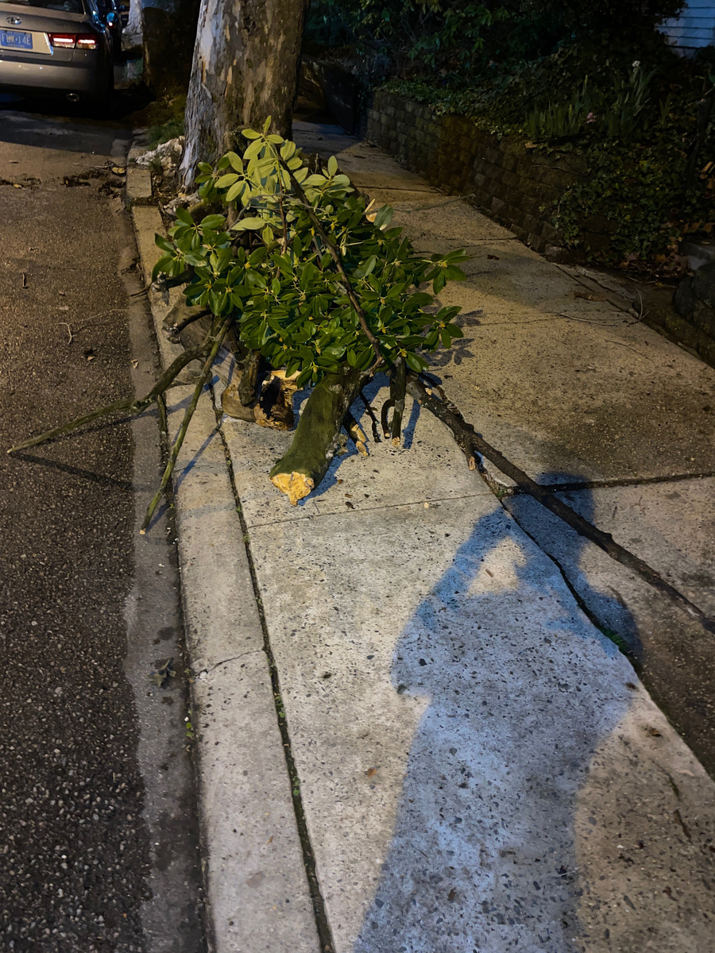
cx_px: 358
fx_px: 716
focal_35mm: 26
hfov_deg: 53.1
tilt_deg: -30.8
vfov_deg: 67.3
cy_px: 476
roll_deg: -6.5
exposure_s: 1/4
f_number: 1.6
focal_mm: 4.2
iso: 125
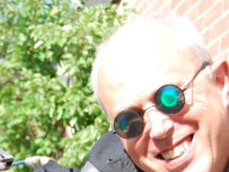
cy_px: 297
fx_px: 999
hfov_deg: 13.0
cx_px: 38
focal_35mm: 151
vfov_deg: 9.4
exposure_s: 1/125
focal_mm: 38
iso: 110
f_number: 5.6
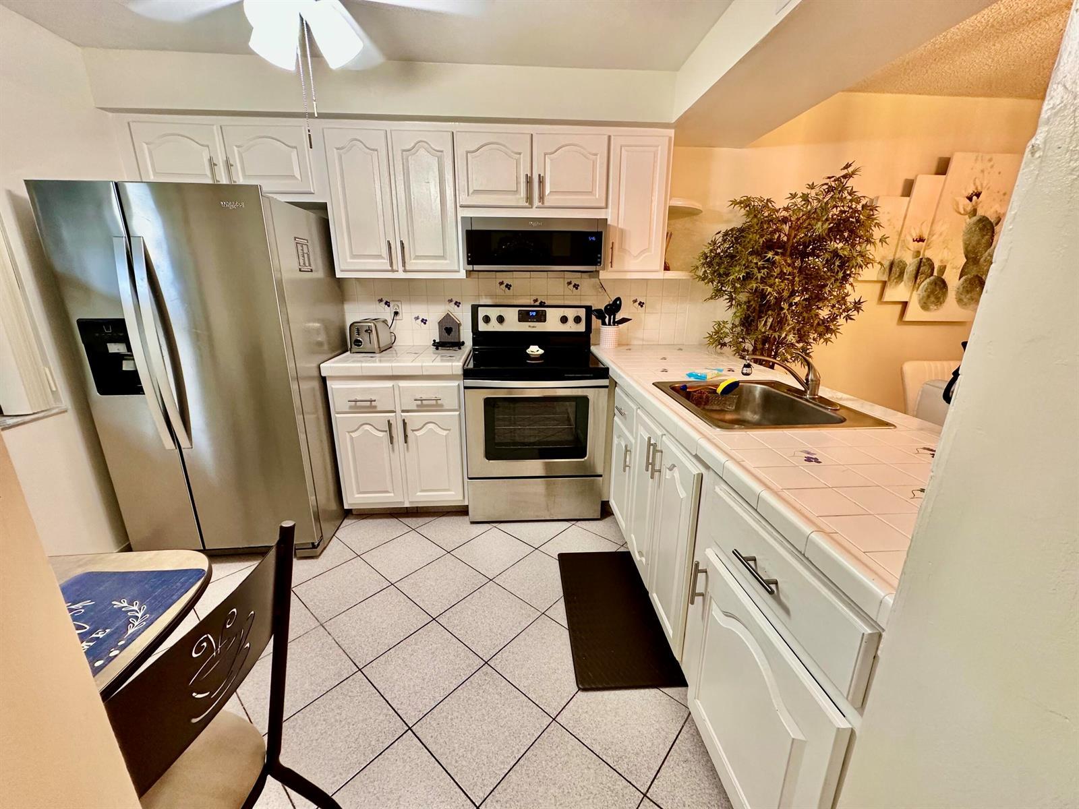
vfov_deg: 85.7
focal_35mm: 14
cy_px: 404
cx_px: 540
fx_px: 436
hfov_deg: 102.1
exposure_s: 1/60
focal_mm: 2.22
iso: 200
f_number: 2.2
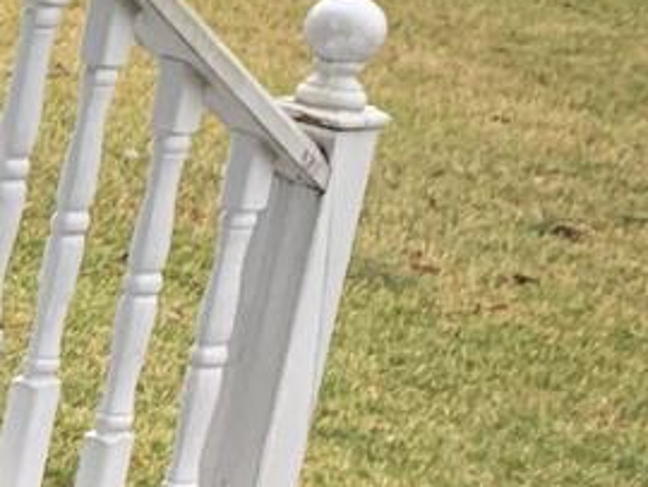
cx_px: -1536
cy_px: 353
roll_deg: -4.4
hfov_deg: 8.0
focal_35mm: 197
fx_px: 3691
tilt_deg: -14.0
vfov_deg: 7.5
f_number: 1.8
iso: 50
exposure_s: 1/120
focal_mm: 4.25
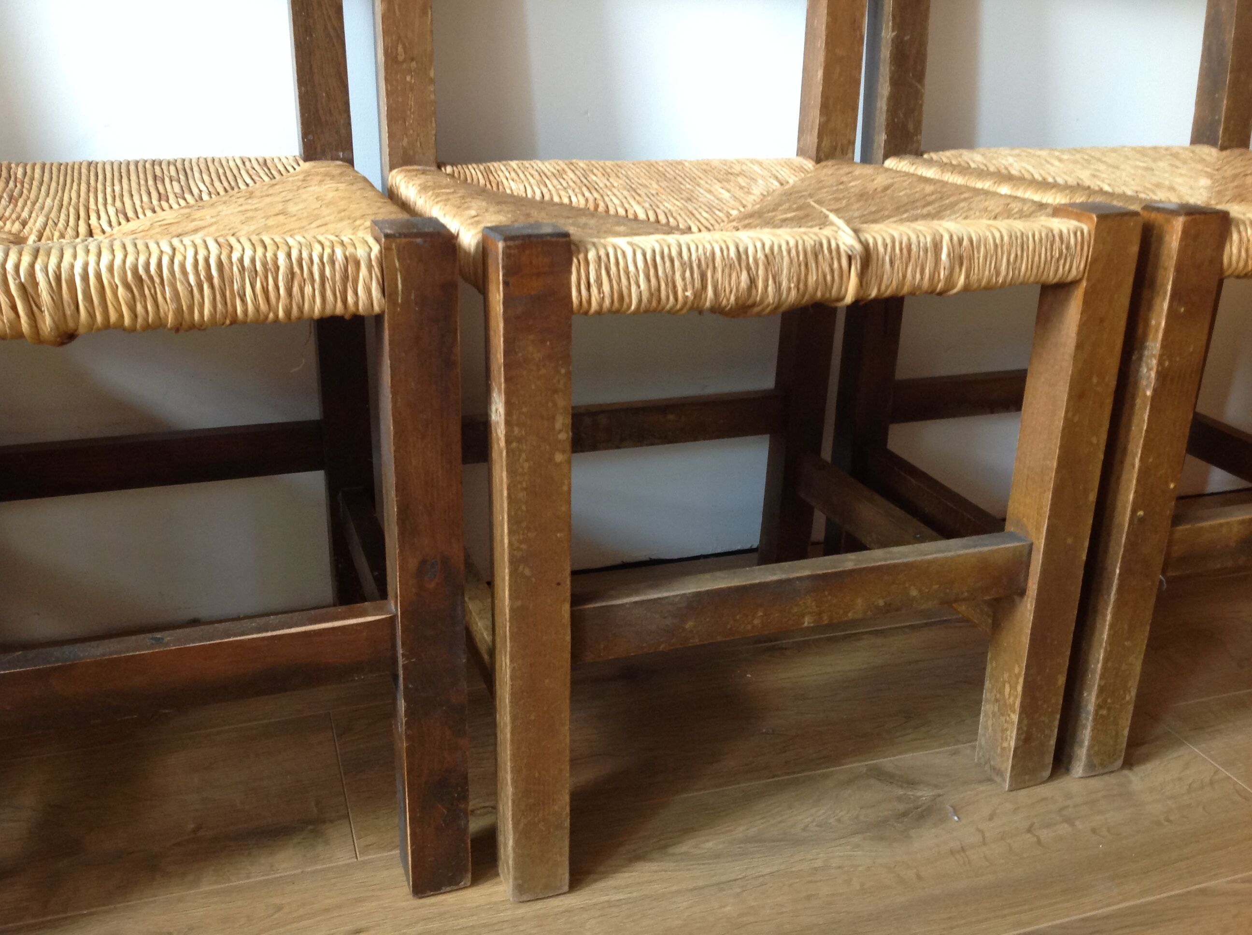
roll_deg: -2.3
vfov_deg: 40.6
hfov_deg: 52.7
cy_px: 468
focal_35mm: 35
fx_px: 1264
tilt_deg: -20.4
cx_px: 626
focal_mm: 4.28
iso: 125
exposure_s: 1/15
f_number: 2.4
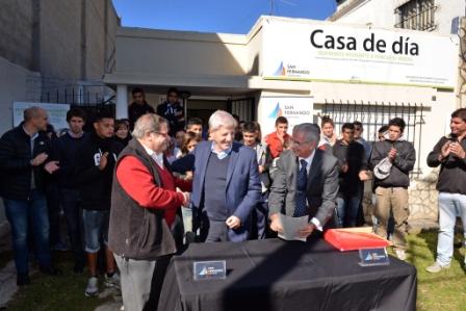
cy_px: 156
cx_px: 233
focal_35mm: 24
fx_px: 311
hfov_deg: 73.7
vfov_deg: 53.2
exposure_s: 1/200
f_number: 22
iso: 800
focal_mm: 24
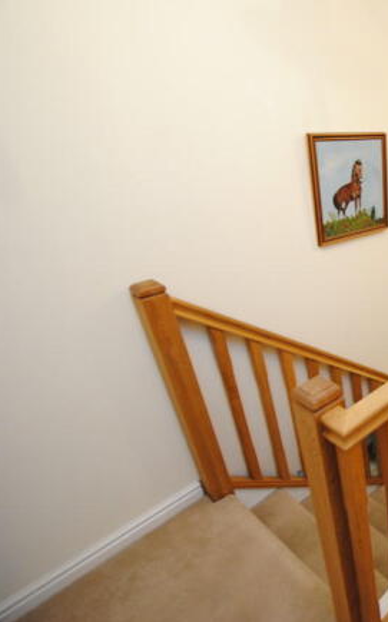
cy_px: 312
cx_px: 459
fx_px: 389
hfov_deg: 39.4
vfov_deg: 77.2
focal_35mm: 23
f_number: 4
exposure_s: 1/10
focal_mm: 10
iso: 400
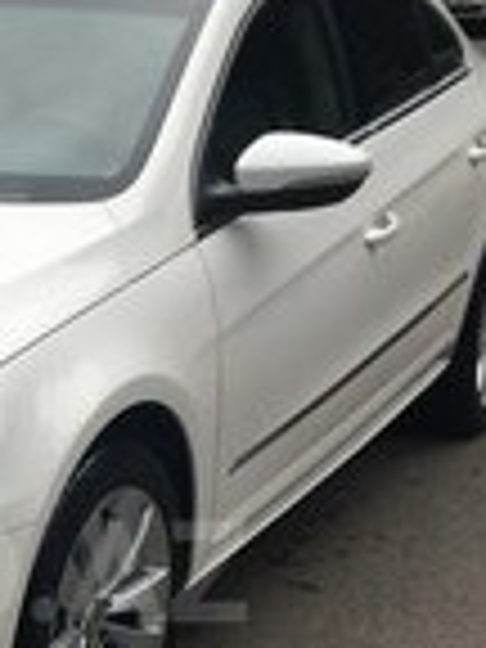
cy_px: 572
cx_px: -99
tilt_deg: -21.6
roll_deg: +1.9
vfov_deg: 19.3
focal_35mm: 100
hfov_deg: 14.3
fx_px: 1872
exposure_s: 1/789
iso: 32
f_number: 2.2
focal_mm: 4.15
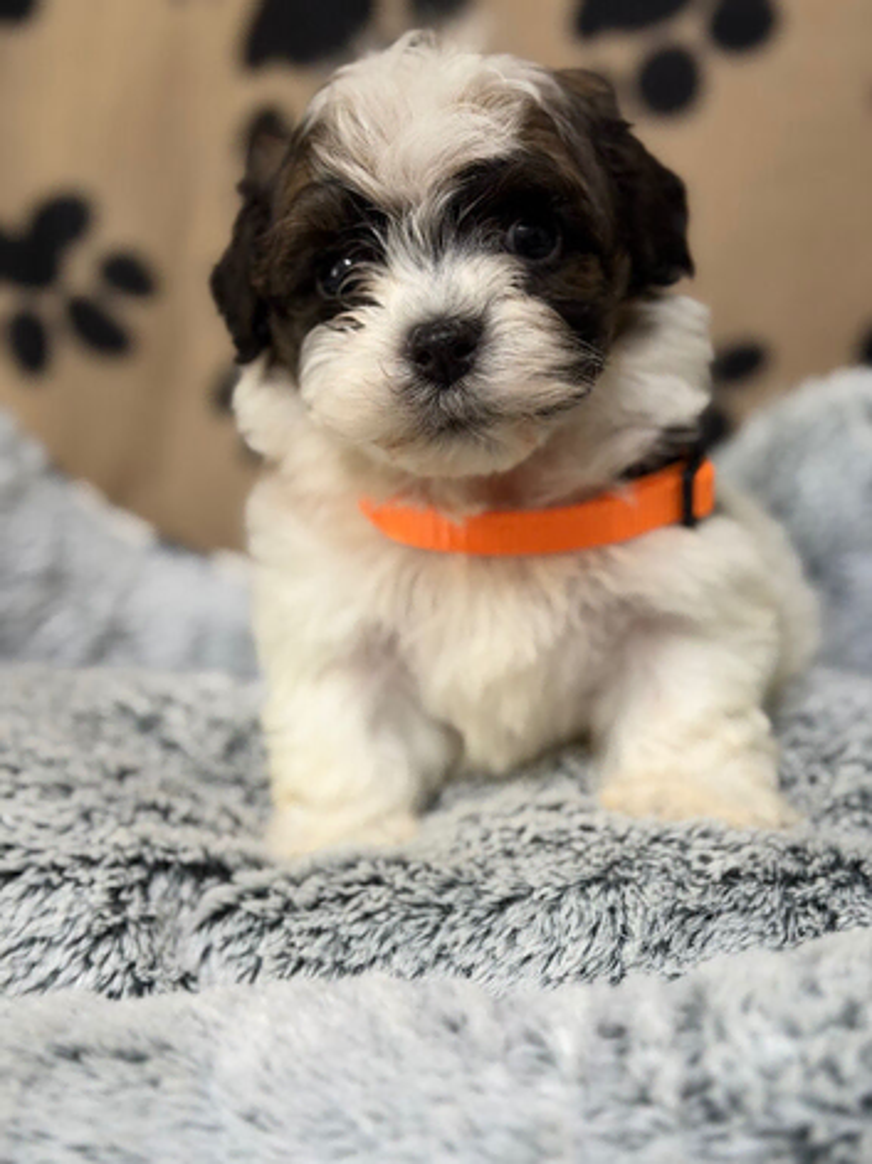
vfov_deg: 39.7
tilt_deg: -19.0
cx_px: 436
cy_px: 582
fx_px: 1613
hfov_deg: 30.3
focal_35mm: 48
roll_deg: +1.2
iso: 320
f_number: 1.78
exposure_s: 1/40
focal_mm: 6.76
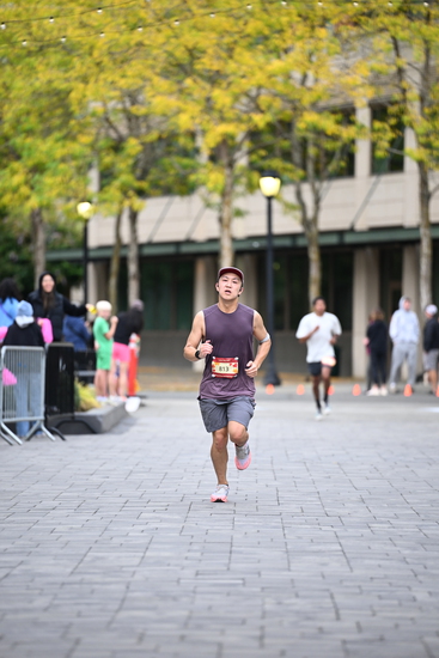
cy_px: 329
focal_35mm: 200
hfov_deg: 6.9
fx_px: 3656
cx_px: 220
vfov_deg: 10.3
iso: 1000
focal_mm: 200
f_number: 2.8
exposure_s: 1/1600
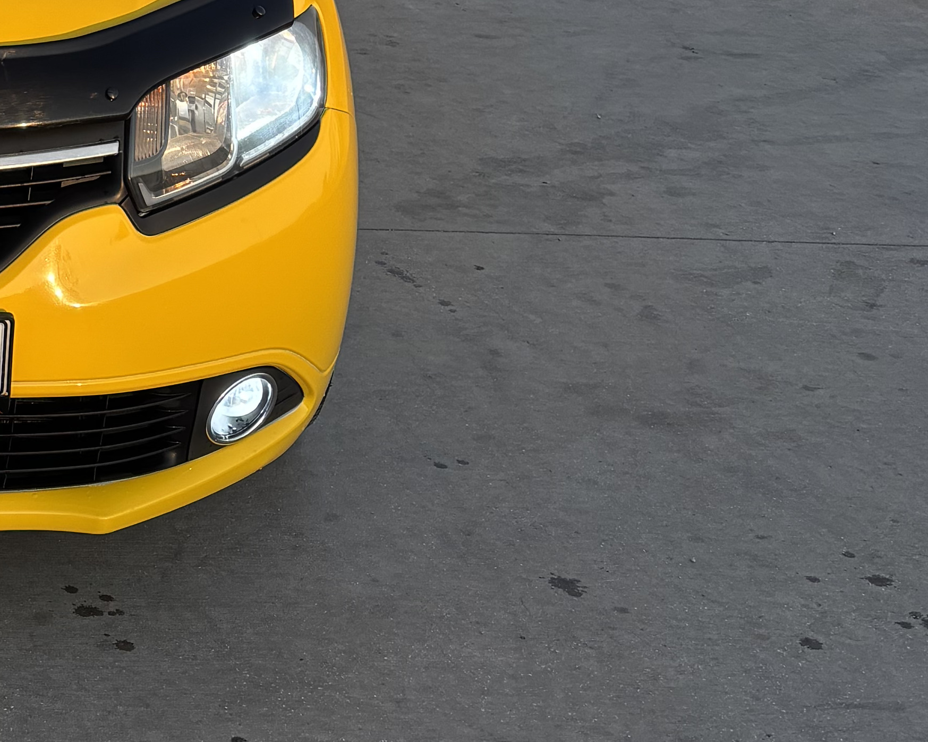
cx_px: -183
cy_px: -285
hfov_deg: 21.4
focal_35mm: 83
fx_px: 2279
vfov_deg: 17.1
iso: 50
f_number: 1.6
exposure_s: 1/693
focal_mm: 5.96
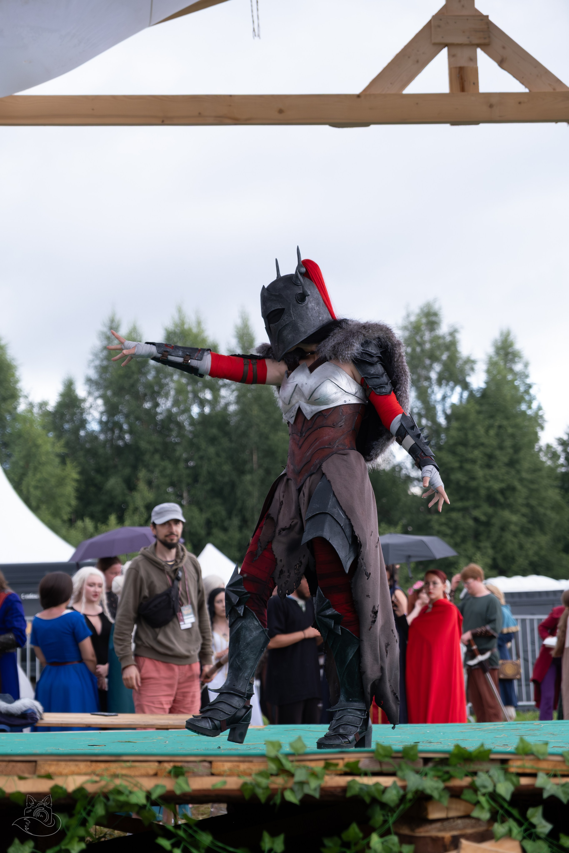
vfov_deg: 24.5
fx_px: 1968
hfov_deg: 16.5
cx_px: 284
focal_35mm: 83
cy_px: 426
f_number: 3.6
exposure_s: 1/800
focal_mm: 55
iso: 800
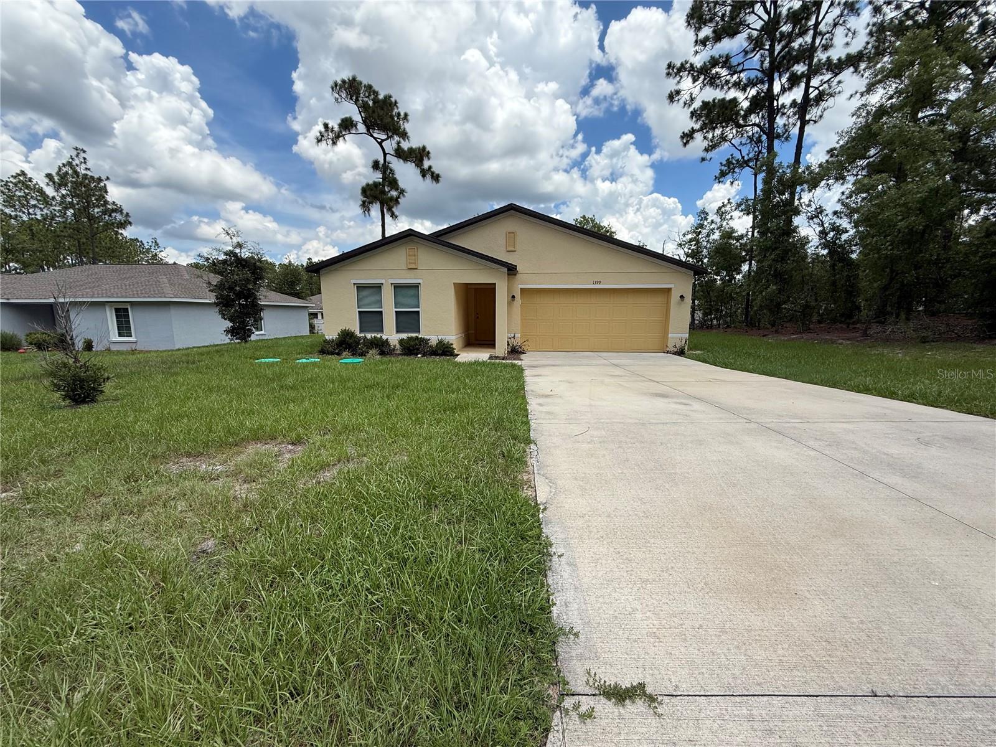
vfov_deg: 85.7
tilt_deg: -8.3
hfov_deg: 102.1
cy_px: 374
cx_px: 498
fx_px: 403
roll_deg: +0.1
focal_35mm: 14
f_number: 2.2
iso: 50
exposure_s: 1/1795
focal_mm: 2.22
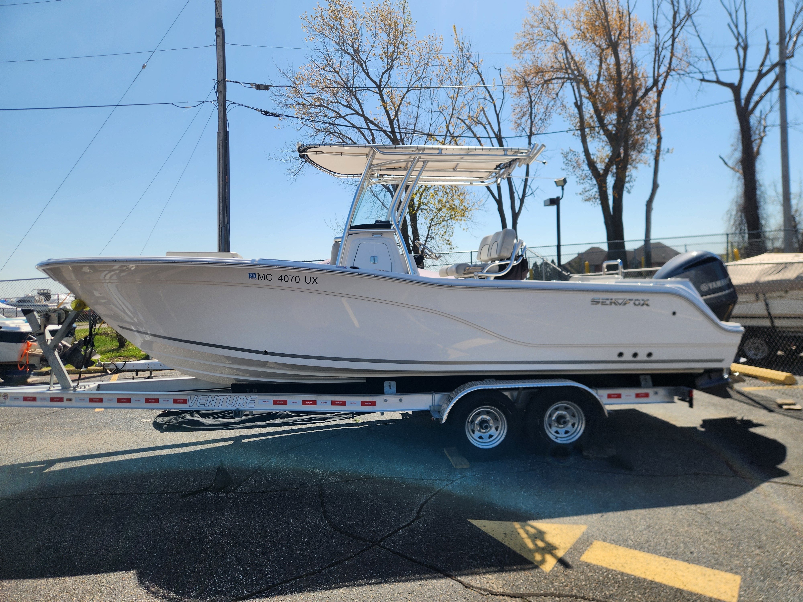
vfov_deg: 58.9
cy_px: 301
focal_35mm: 23
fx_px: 534
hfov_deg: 73.9
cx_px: 402
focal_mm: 5.4
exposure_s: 1/1973
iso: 20
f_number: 1.8
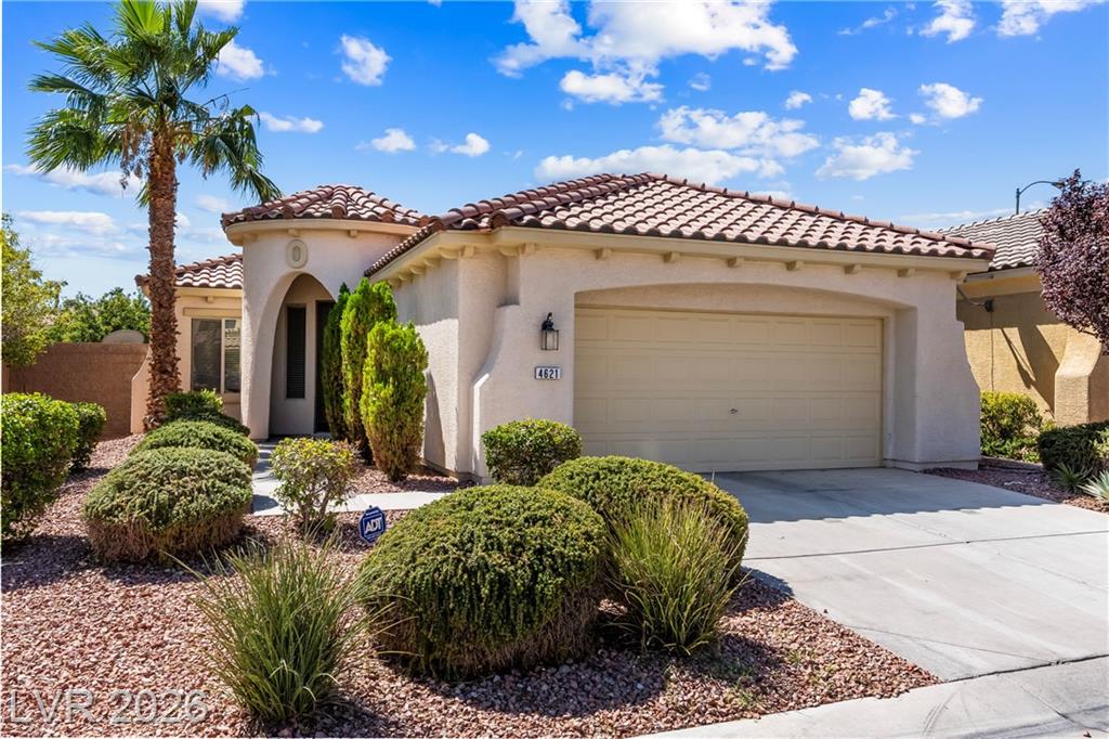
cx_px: 554
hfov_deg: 65.5
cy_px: 370
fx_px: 862
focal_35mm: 28
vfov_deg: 46.4
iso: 400
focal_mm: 19
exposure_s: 1/8000
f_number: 8
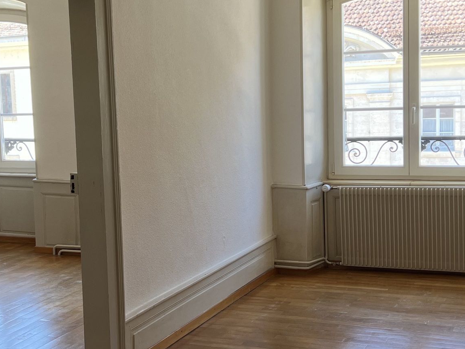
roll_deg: +1.6
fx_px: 779
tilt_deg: -6.1
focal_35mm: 58
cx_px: 177
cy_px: 167
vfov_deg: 25.2
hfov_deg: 33.1
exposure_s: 1/100
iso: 50
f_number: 1.5
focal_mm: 5.7
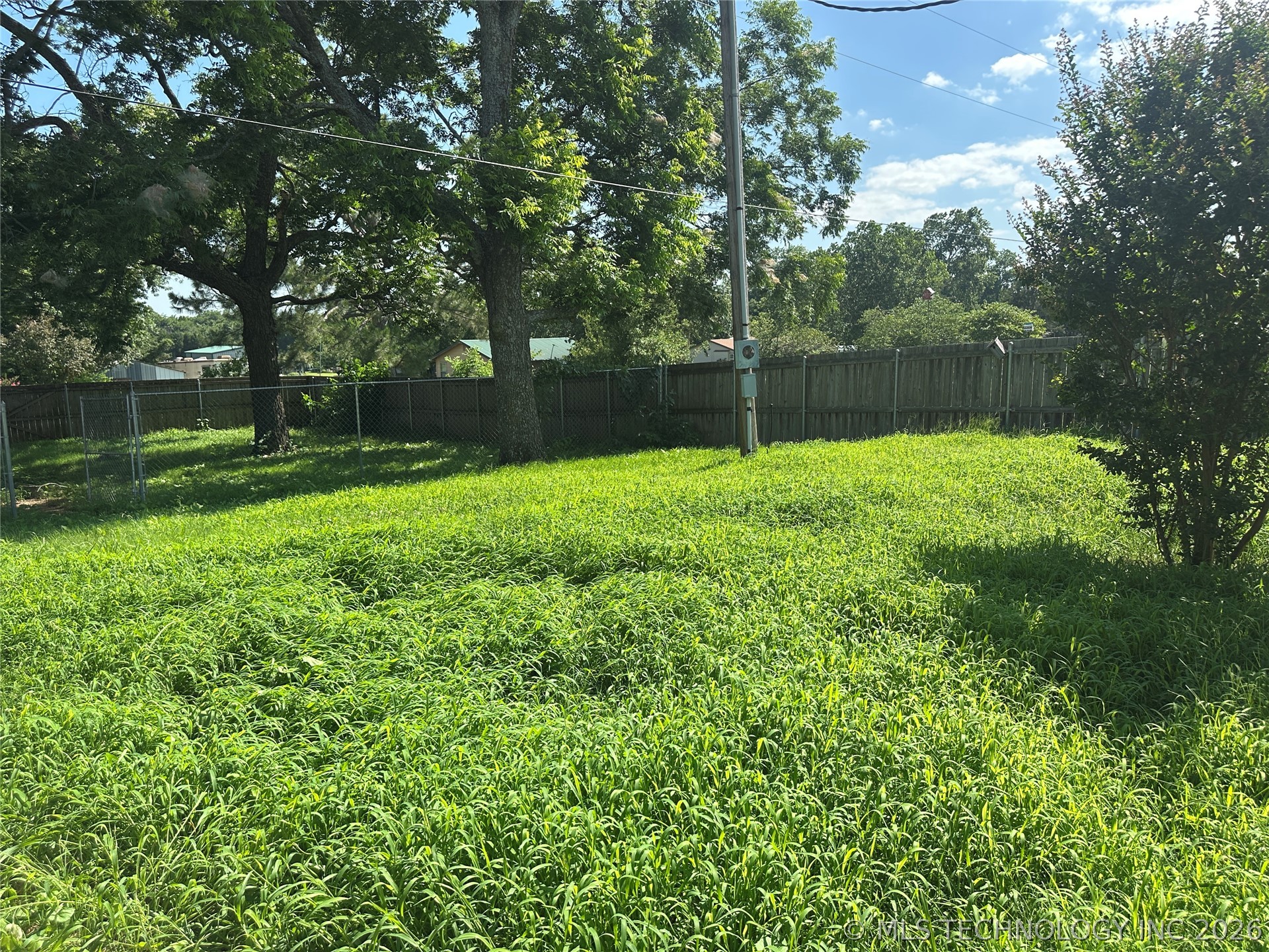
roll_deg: +0.7
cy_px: 476
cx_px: 634
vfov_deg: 56.8
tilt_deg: -8.1
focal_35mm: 24
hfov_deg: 71.6
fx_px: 880
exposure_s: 1/2110
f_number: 1.78
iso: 80
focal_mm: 6.86
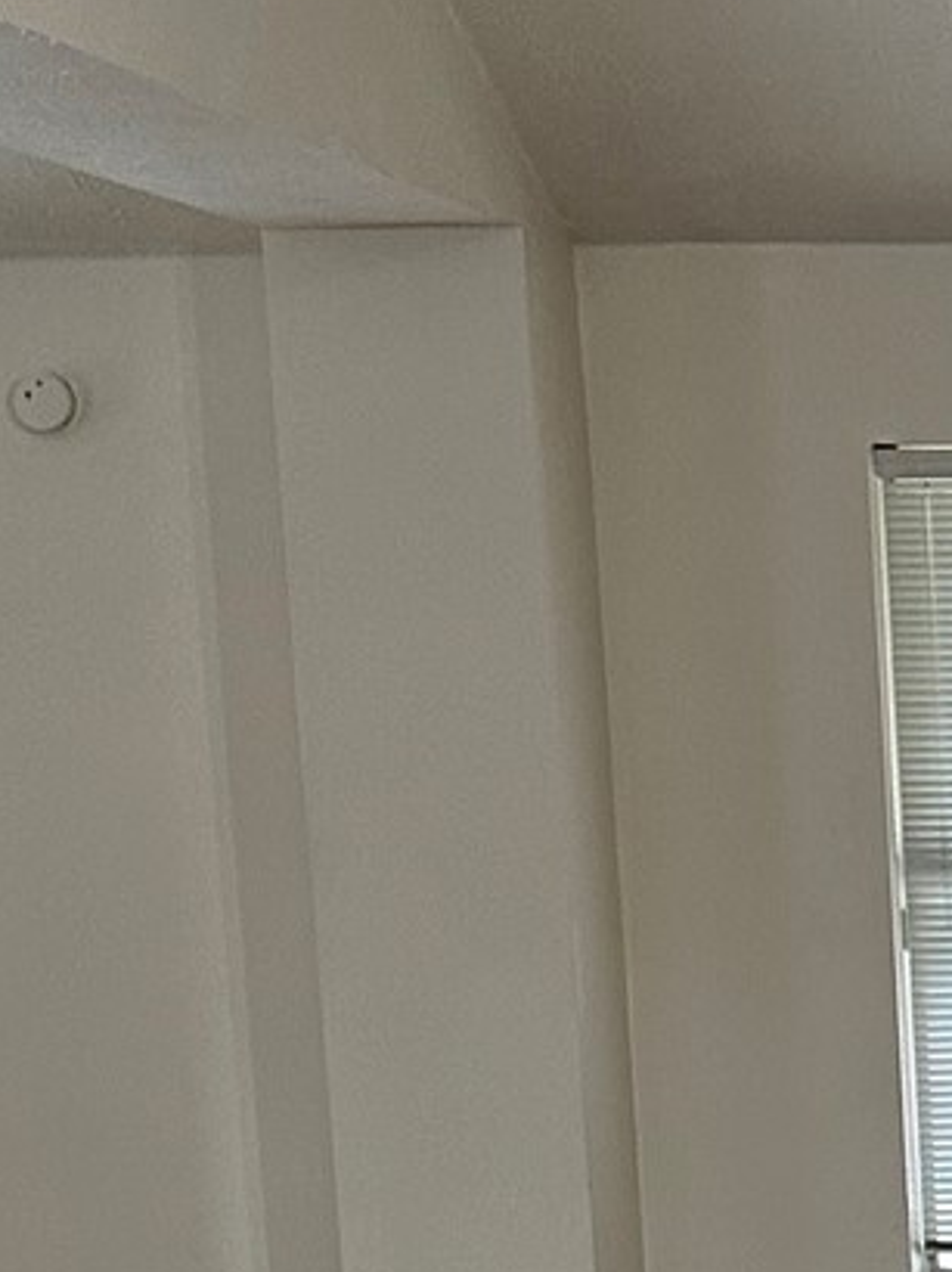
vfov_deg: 15.6
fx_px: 4405
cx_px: 1684
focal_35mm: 120
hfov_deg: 11.5
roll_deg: +0.5
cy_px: 1638
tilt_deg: -9.2
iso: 250
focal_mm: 6.86
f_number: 1.78
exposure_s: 1/60
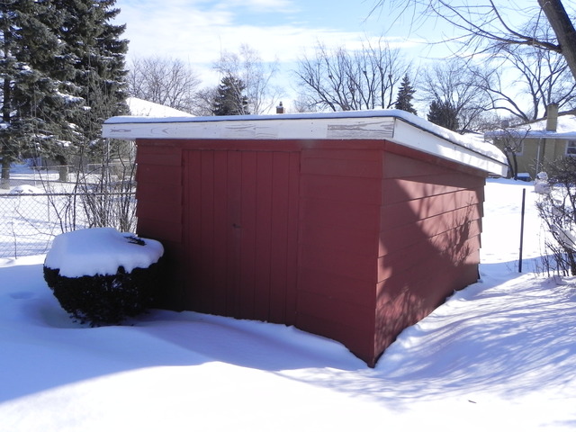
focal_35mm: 29
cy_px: 216
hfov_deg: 61.7
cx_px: 288
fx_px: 483
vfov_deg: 48.2
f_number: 7.1
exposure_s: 1/320
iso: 160
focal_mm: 5.2
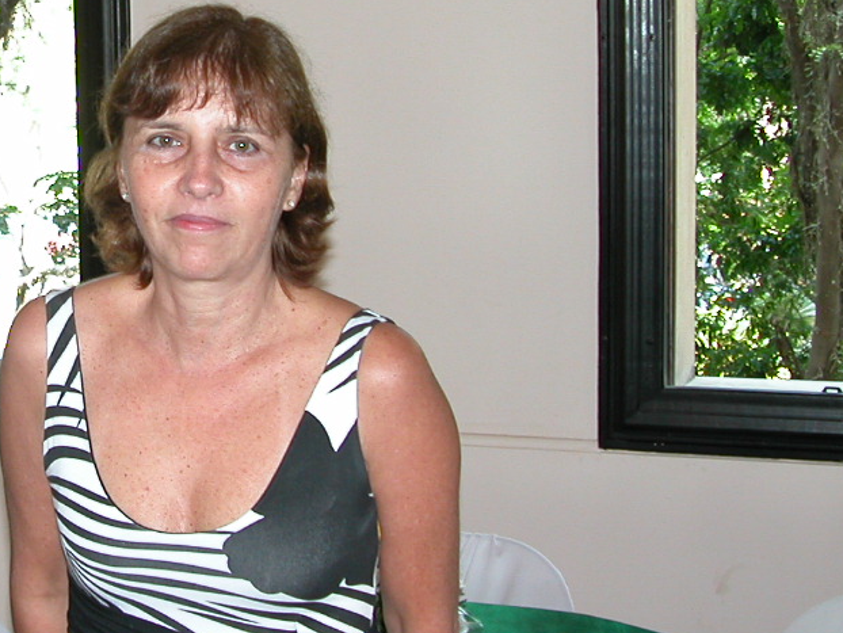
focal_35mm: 90
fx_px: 2193
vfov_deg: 16.4
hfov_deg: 21.2
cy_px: 220
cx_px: 45
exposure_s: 1/30
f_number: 2.8
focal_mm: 8.9
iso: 100
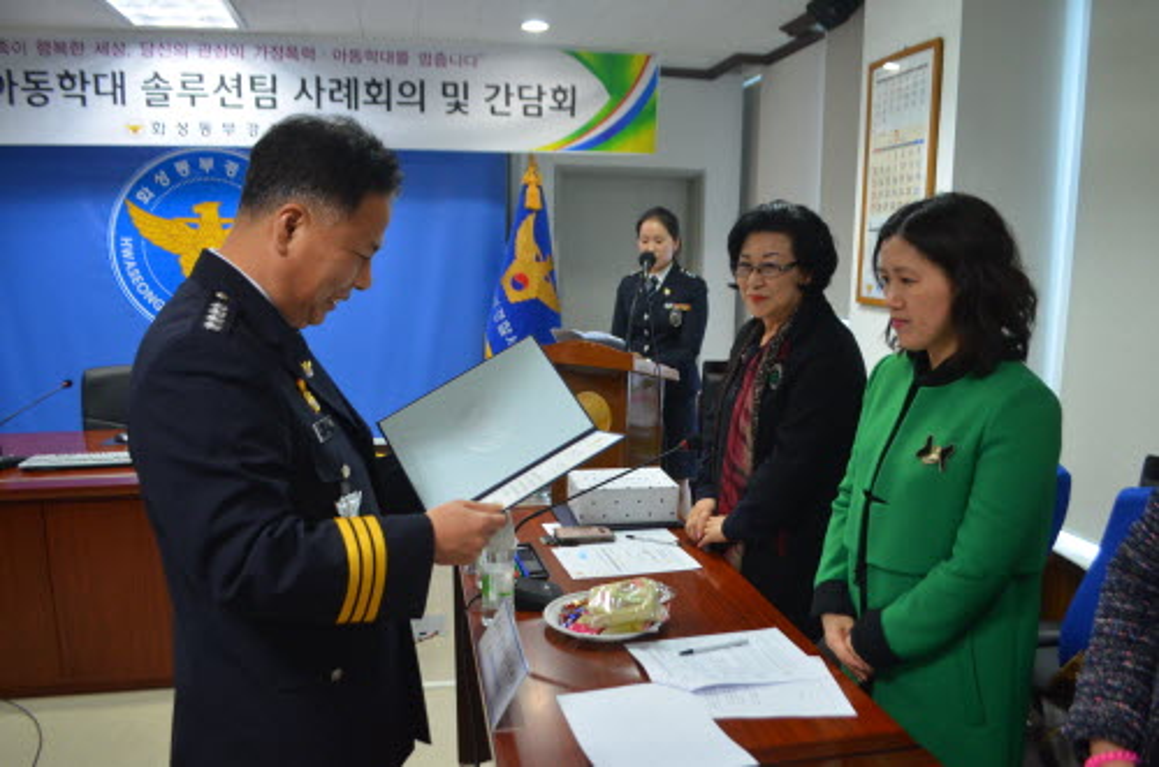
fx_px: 867
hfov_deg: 67.5
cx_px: 580
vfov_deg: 47.7
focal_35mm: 27
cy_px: 384
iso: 560
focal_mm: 18
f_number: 4
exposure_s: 1/60
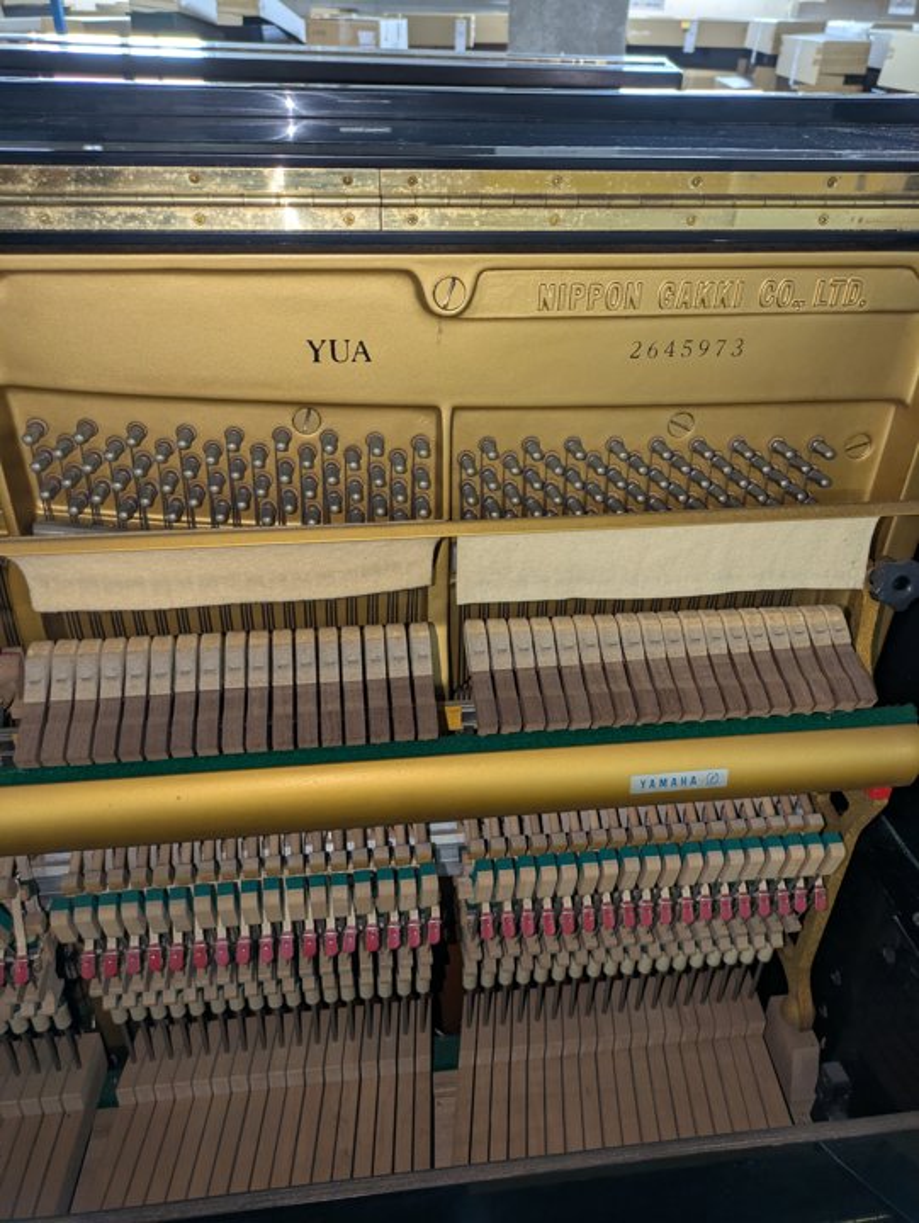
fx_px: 884
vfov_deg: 69.4
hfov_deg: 54.9
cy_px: 612
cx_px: 460
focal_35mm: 25
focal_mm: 5.43
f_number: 1.89
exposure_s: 1/50
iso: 132
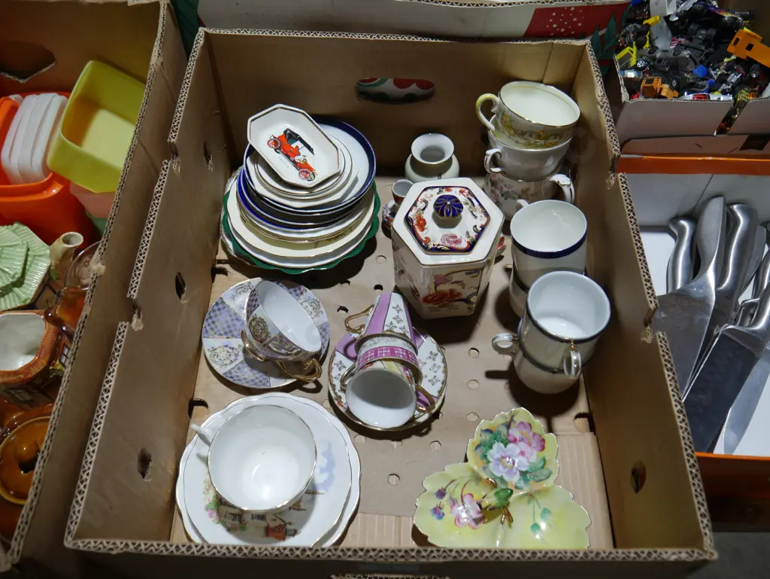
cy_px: 290
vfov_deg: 46.8
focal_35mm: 30
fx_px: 668
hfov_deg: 59.9
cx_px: 385
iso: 200
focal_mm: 15
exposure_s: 1/125
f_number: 4
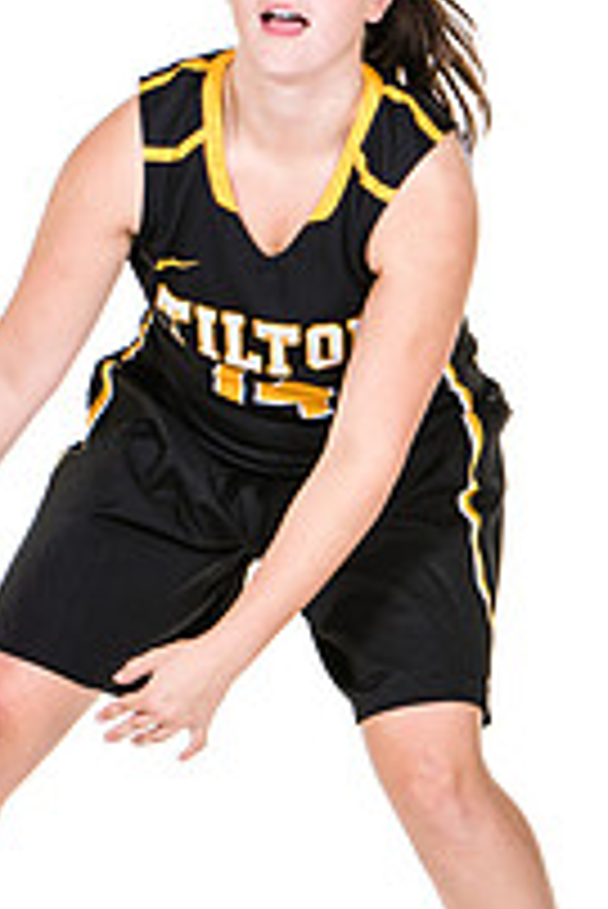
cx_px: 338
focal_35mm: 351
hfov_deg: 3.9
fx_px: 8876
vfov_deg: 5.9
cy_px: 459
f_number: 6.3
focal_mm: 105
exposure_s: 1/160
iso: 200
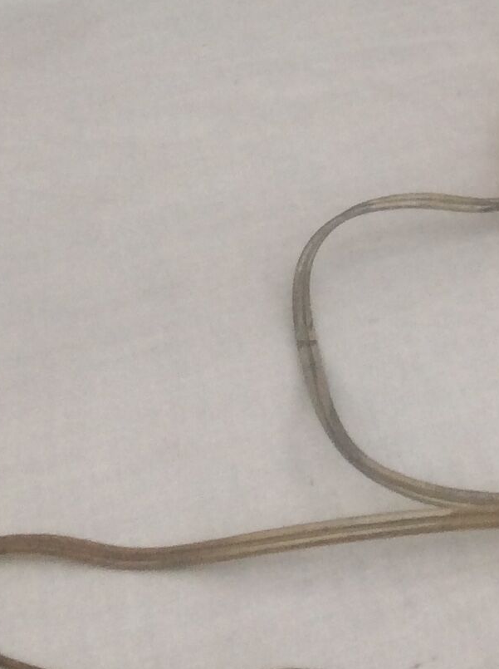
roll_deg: +3.7
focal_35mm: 103
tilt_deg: -28.9
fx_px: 1986
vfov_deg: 18.1
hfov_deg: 13.9
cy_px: -153
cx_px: 595
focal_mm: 3.3
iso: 32
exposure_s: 1/50
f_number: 2.4
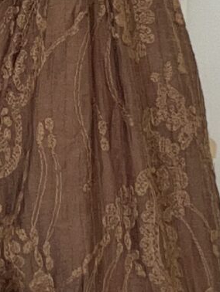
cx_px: -101
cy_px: 195
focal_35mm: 203
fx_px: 1718
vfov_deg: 9.7
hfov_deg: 7.2
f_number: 1.9
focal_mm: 2.69
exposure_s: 1/50
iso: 50
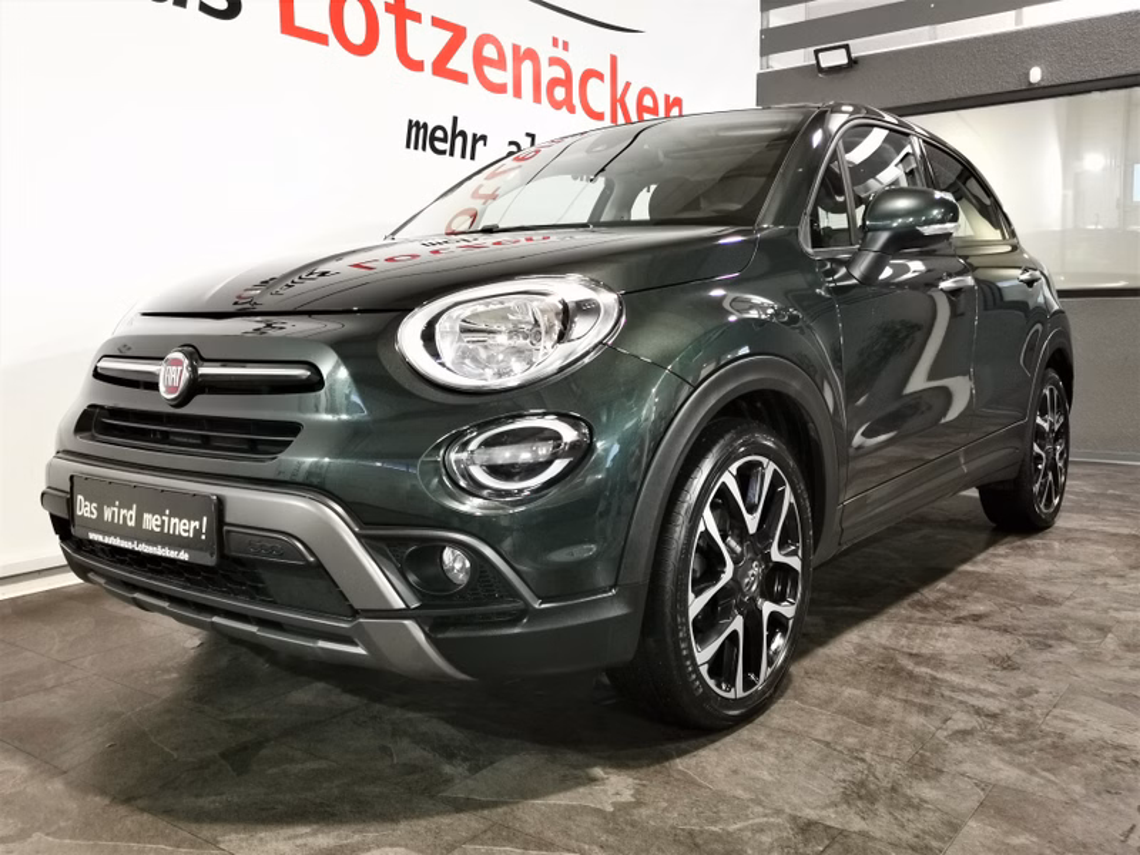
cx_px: 570
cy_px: 428
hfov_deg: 58.4
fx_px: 1021
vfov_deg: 45.4
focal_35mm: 31
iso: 320
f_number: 1.8
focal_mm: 5.58
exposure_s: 1/50
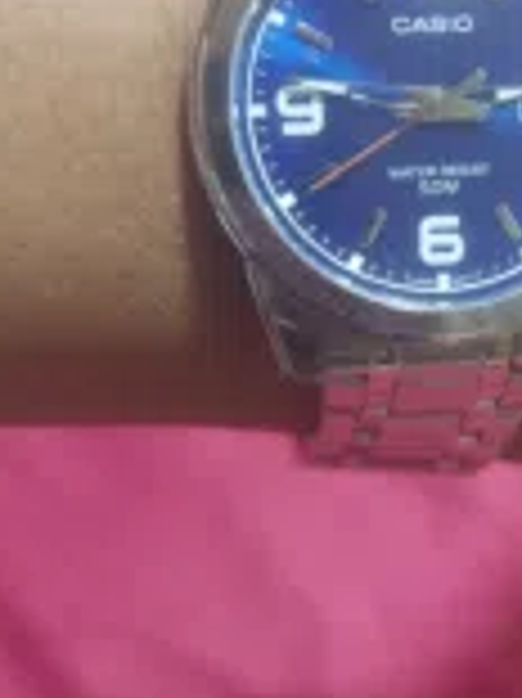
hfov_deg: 22.9
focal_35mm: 62
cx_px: 486
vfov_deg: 31.2
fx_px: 1248
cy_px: 333
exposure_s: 1/25
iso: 250
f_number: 1.8
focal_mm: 5.23
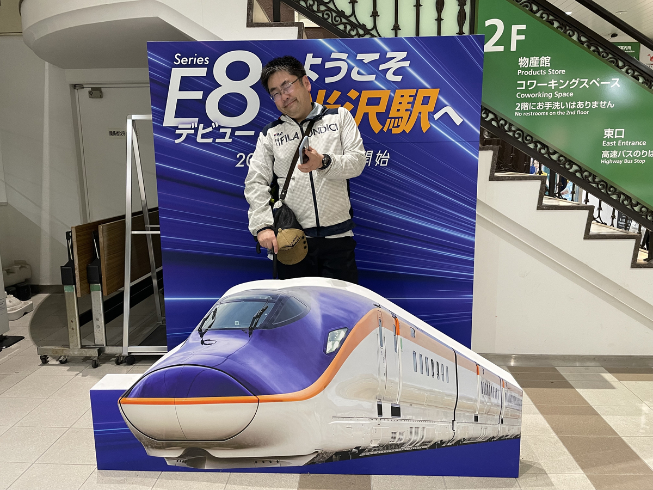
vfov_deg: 53.1
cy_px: 245
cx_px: 326
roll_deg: +1.1
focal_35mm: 26
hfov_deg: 67.3
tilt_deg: -10.4
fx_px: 490
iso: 320
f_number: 1.6
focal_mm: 4.2
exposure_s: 1/50
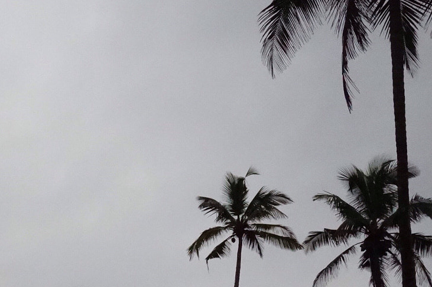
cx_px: 29
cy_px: 156
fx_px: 972
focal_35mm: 81
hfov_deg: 24.2
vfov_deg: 16.8
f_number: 9
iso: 6400
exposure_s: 1/1600
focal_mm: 13.58
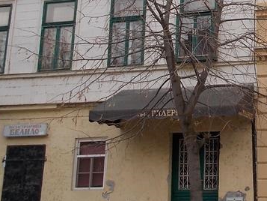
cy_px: 44
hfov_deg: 28.3
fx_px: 502
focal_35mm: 65
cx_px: 257
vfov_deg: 22.3
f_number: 3.3
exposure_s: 1/250
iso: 80
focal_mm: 4.1
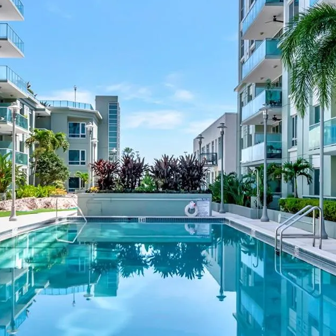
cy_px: 174
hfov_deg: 32.7
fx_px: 571
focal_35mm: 52
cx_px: 144
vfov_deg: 32.8
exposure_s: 1/800
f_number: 9
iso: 640
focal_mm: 16
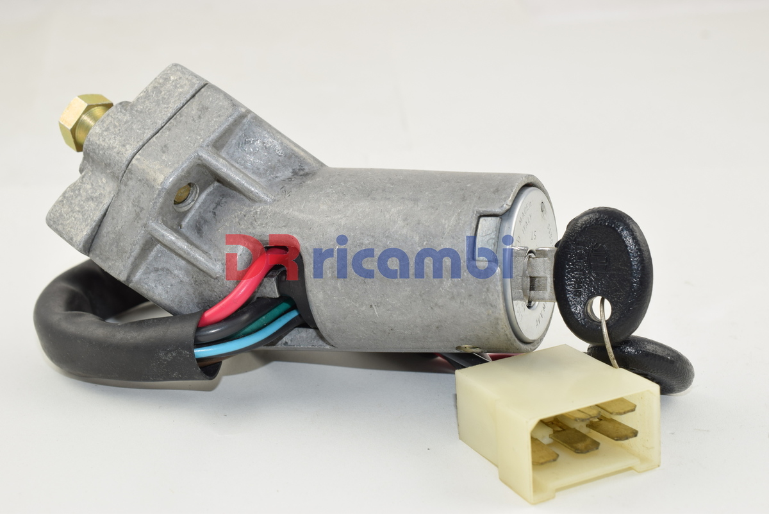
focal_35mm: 60
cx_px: 384
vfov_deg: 22.6
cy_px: 257
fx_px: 1282
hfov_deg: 33.4
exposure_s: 1/30
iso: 160
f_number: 11
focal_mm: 40
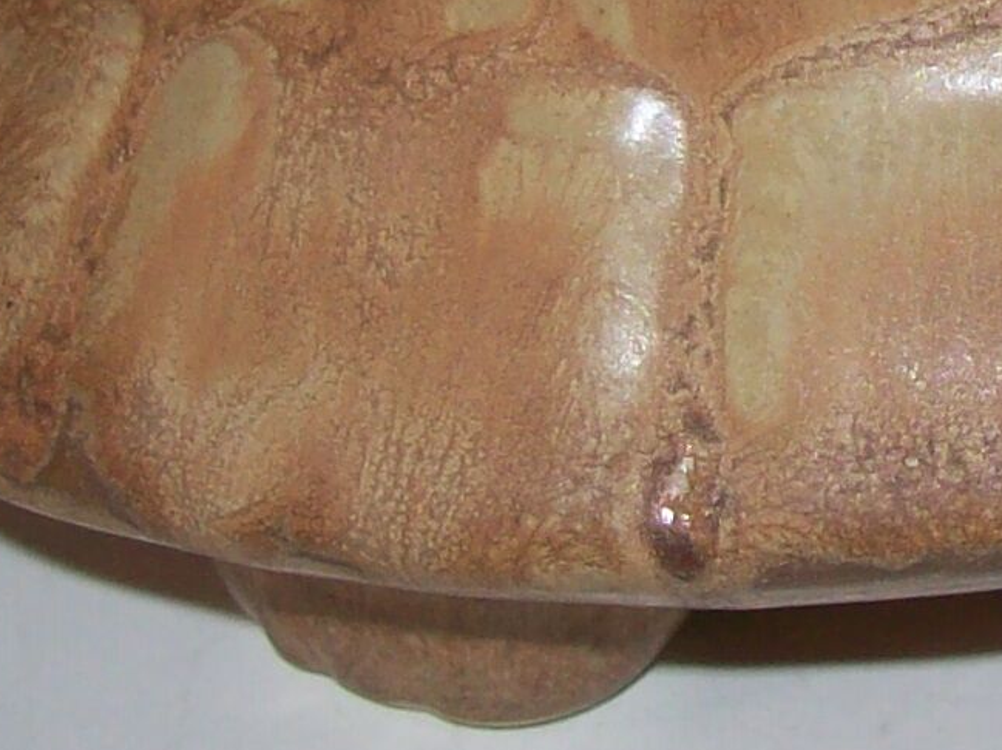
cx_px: 1237
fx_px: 4571
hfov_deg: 12.2
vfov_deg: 9.3
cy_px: -62
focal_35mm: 158
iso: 80
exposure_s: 1/64
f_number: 2.7
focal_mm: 6
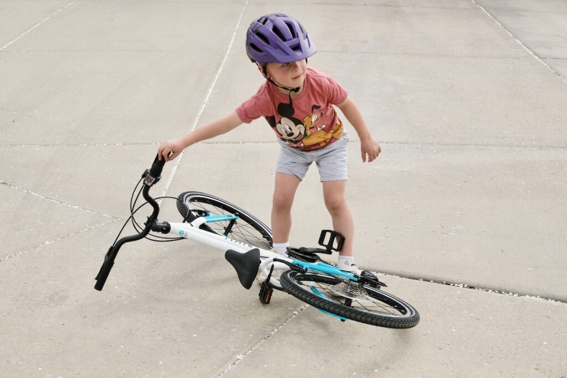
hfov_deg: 43.6
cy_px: 189
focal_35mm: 45
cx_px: 284
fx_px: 709
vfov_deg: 29.9
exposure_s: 1/500
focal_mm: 30
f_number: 5.6
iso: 125
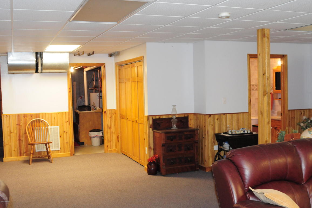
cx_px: 156
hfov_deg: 46.4
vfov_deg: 31.8
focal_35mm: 42
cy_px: 104
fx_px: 364
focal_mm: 28
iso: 1600
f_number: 5.6
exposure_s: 1/60
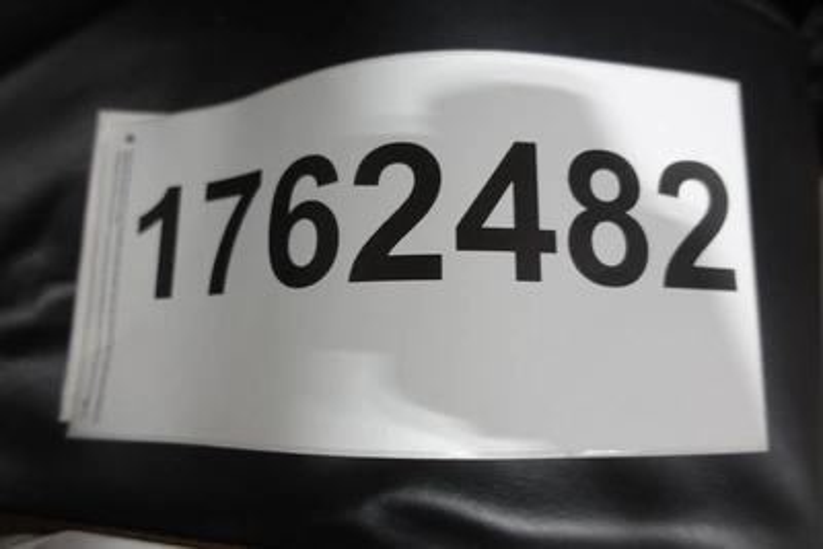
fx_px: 549
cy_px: 274
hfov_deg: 73.7
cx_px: 412
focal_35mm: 24
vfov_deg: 53.2
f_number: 1.8
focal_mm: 8.8
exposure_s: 1/30
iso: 160
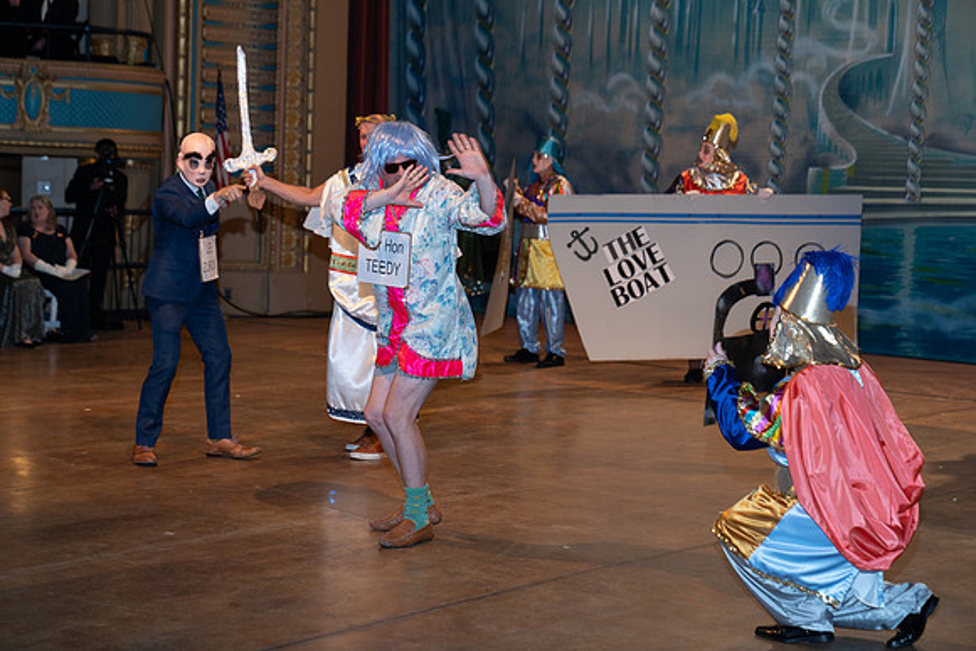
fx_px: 1898
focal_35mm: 70
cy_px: 326
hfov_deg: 28.8
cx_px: 488
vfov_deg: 19.5
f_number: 3.2
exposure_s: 1/100
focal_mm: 70
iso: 640
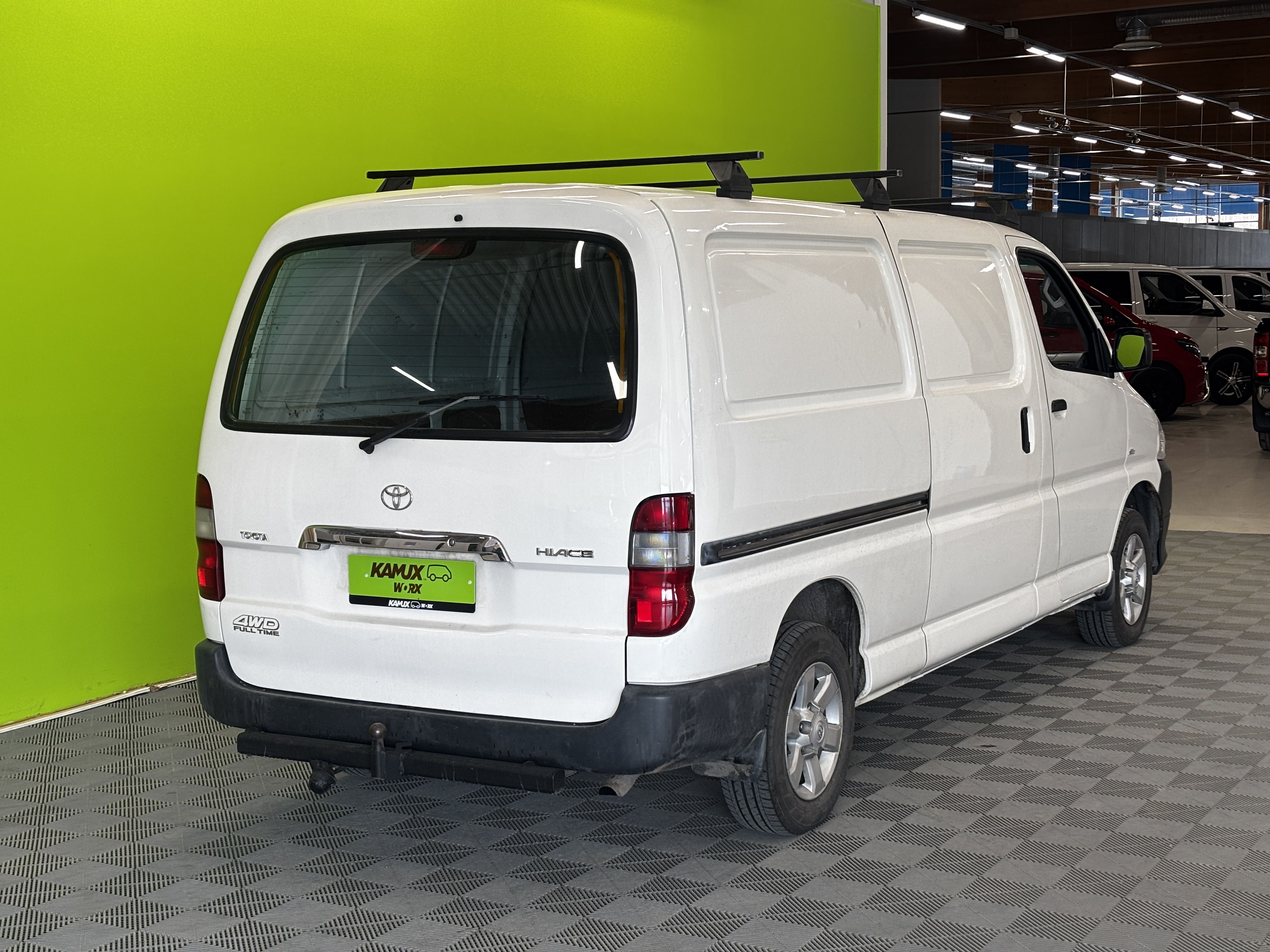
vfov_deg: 28.0
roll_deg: +1.6
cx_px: 635
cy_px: 476
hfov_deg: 36.8
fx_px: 1908
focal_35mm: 52
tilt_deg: -5.1
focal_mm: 5.96
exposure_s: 1/147
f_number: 1.6
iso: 32
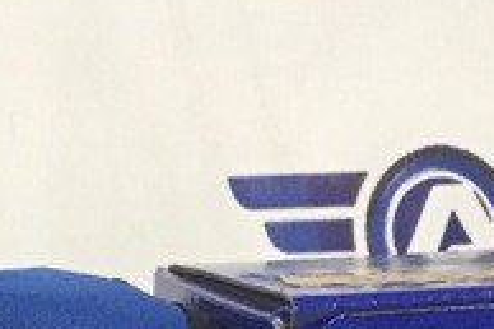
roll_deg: +0.9
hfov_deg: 12.9
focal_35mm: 159
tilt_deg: -14.4
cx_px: 115
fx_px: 2180
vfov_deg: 8.3
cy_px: 617
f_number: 2.2
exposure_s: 1/33
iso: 320
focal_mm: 4.15
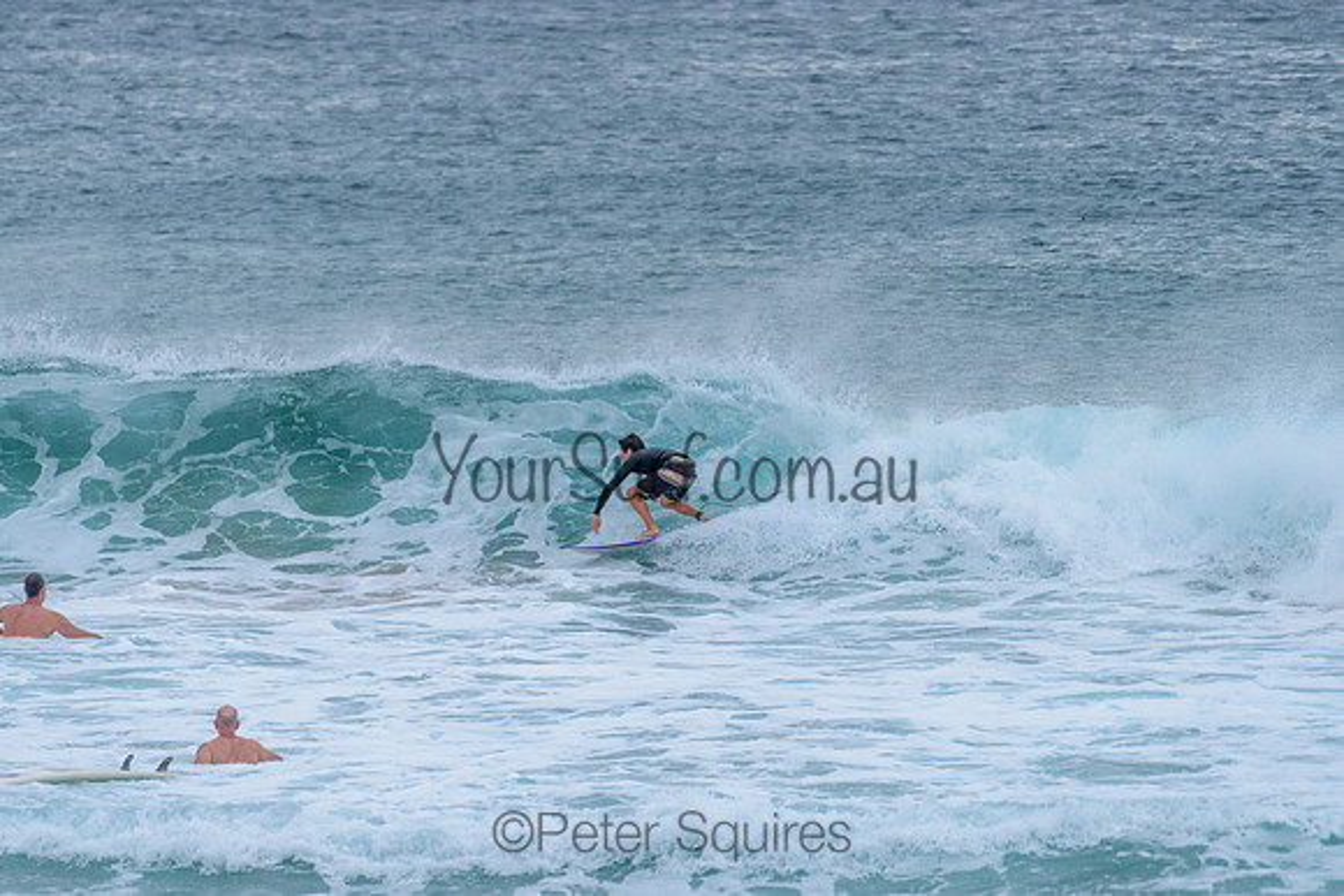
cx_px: 654
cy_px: 436
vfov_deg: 2.2
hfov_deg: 3.4
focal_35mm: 613
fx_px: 22896
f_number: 5.6
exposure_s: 1/2000
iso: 500
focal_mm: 500
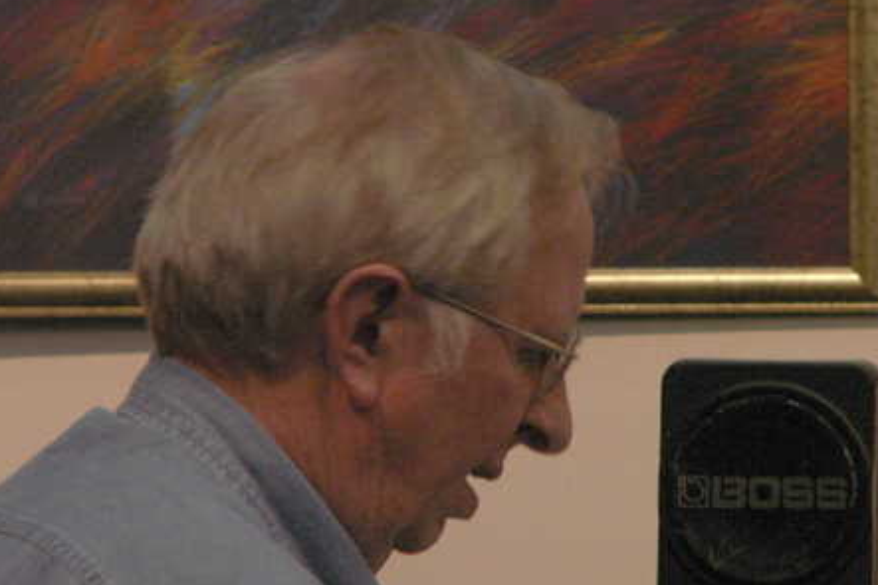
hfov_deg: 4.3
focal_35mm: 483
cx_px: 490
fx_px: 11775
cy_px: 335
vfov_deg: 2.8
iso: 160
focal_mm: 56.79
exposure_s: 1/50
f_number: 4.5
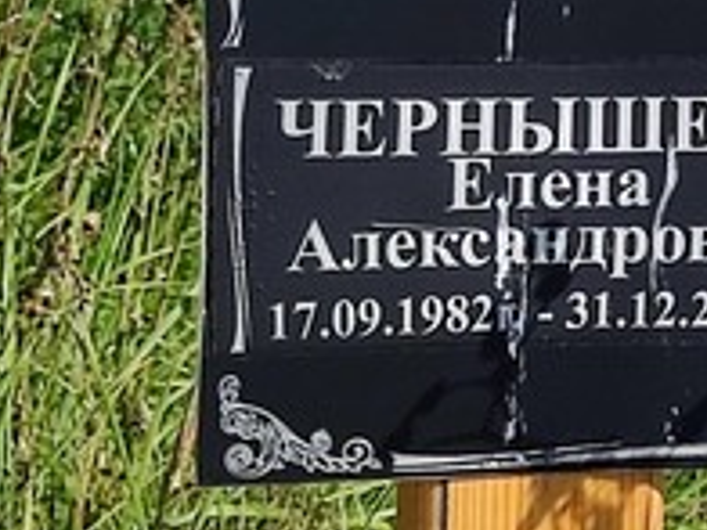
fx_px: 2083
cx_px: 454
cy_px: 299
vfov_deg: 14.5
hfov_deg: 19.2
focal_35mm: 102
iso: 50
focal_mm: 6.04
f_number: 1.9
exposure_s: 1/788
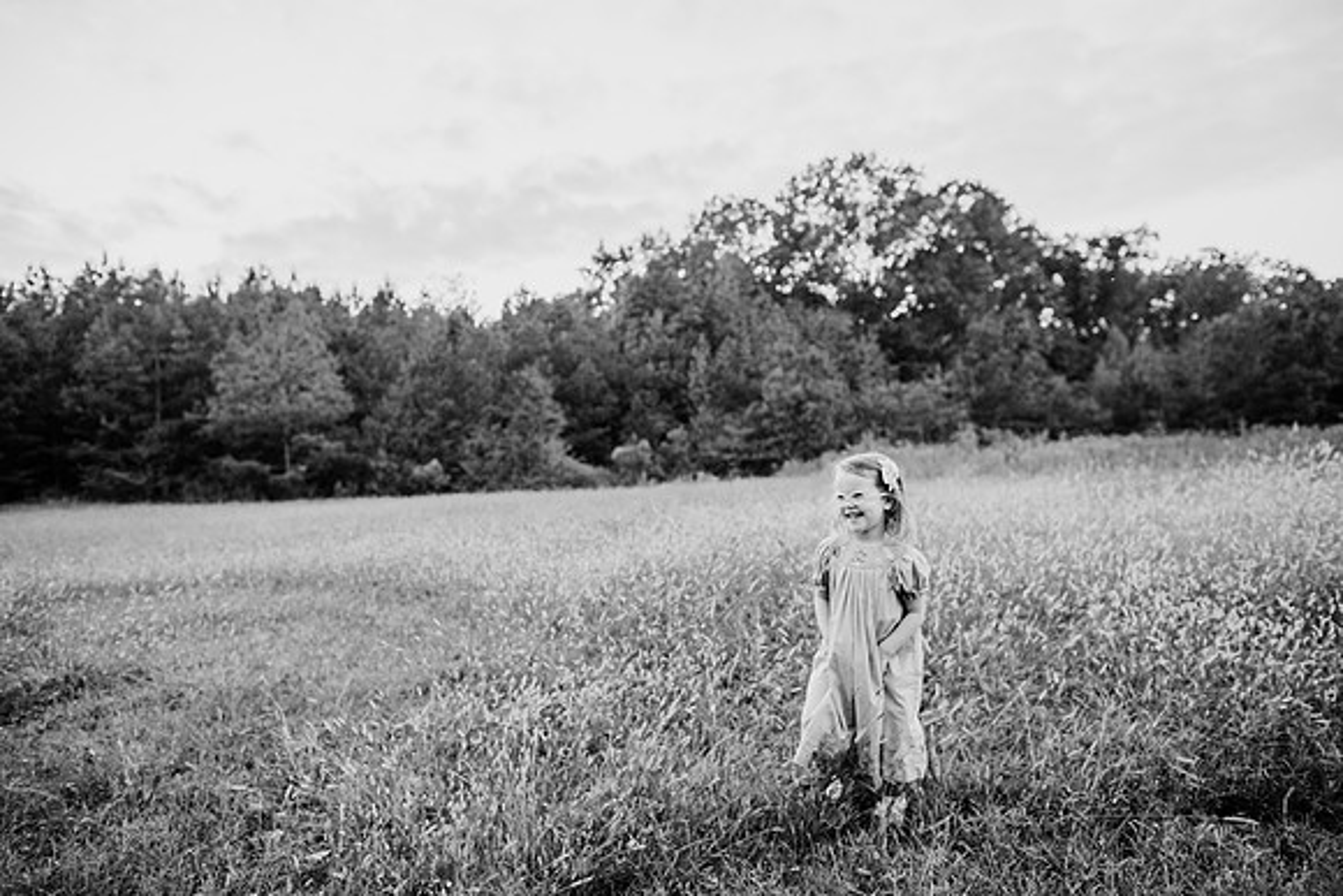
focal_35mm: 24
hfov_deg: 73.7
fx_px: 896
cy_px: 448
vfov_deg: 53.2
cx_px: 672
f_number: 2.8
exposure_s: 1/500
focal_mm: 24
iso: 500
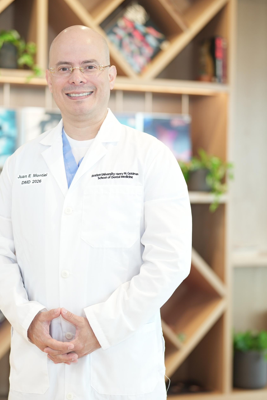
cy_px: 198
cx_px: 89
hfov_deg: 17.9
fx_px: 845
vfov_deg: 26.7
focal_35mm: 76
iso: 200
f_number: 1.4
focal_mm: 50
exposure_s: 1/125
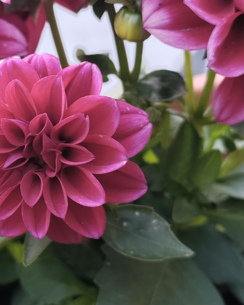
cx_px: 53
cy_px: 125
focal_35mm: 73
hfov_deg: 20.8
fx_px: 659
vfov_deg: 26.0
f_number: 1.65
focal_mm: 6.19
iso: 320
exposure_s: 1/33.3
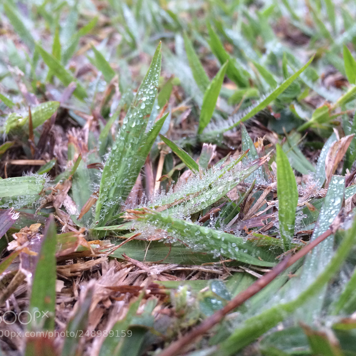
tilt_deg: -27.4
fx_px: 407
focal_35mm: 35
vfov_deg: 47.2
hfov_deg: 46.9
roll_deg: +0.0
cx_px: 216
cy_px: 175
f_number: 2.2
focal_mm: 4.15
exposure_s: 1/30
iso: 100
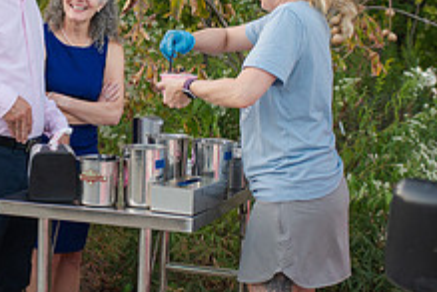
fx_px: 1165
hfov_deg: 20.9
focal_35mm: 96
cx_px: 65
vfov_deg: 14.2
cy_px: 89
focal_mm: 35
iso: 800
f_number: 3.2
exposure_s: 1/320
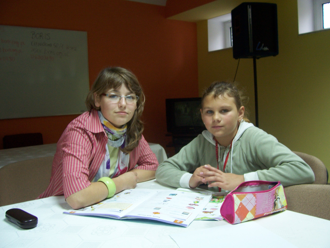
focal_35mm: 34
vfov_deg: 41.8
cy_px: 124
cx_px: 165
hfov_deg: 54.0
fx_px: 324
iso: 160
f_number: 2.7
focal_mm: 5.6
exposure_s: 1/30
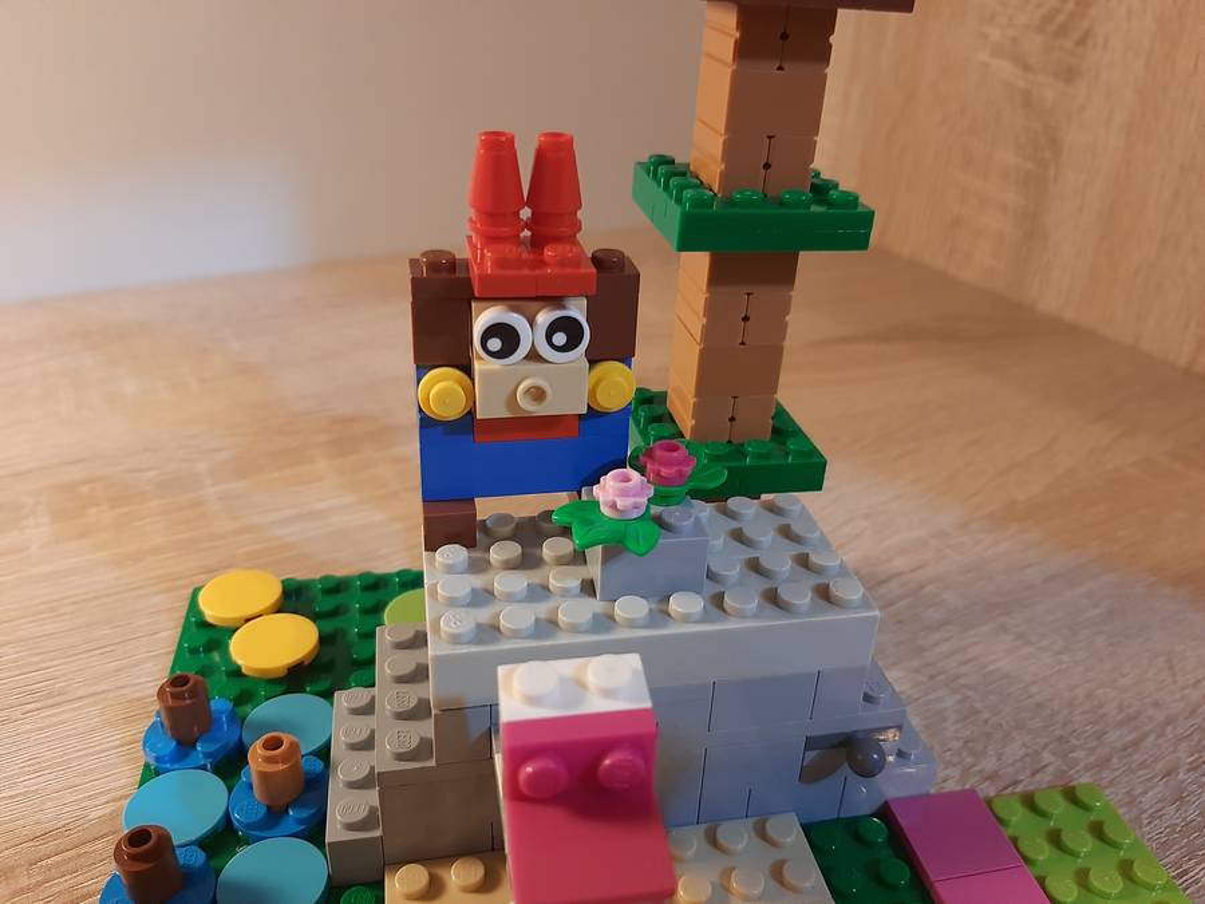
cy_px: 452
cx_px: 602
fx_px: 940
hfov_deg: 65.3
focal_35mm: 27
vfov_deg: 51.4
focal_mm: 3.93
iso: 160
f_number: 1.7
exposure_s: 1/33
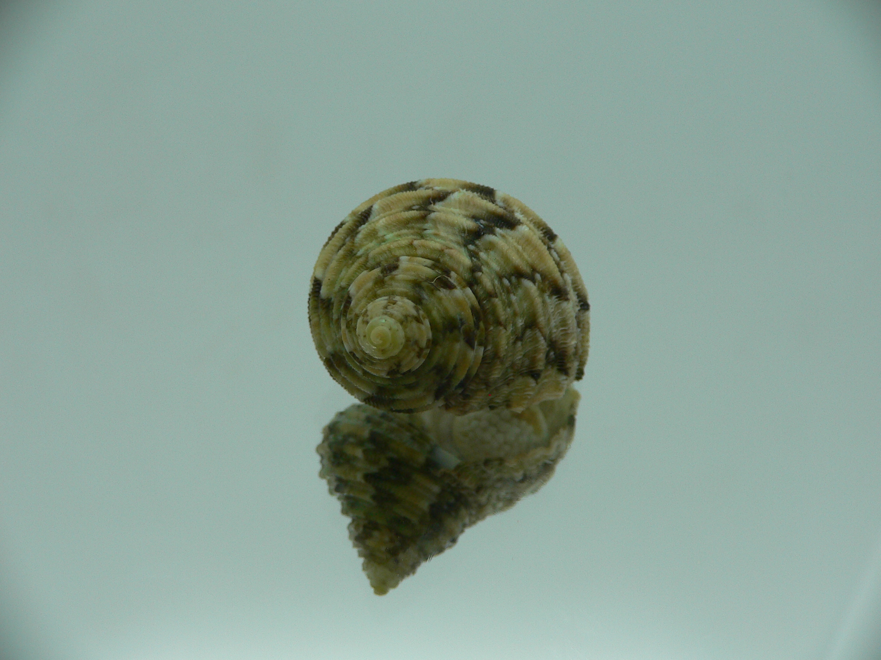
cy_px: 330
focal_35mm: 35
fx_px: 891
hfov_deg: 52.6
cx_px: 440
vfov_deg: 40.7
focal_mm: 4.6
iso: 80
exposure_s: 1/60
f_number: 2.8
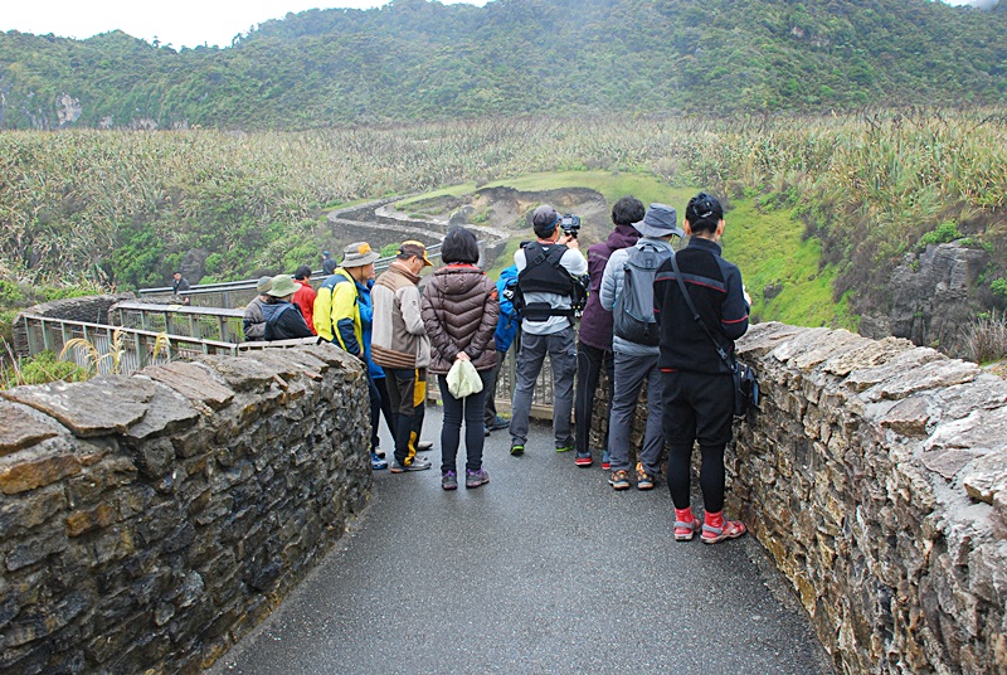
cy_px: 338
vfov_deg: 43.7
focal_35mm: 30
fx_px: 840
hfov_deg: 61.9
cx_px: 504
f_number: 5.6
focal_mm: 20
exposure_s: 1/80
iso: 400
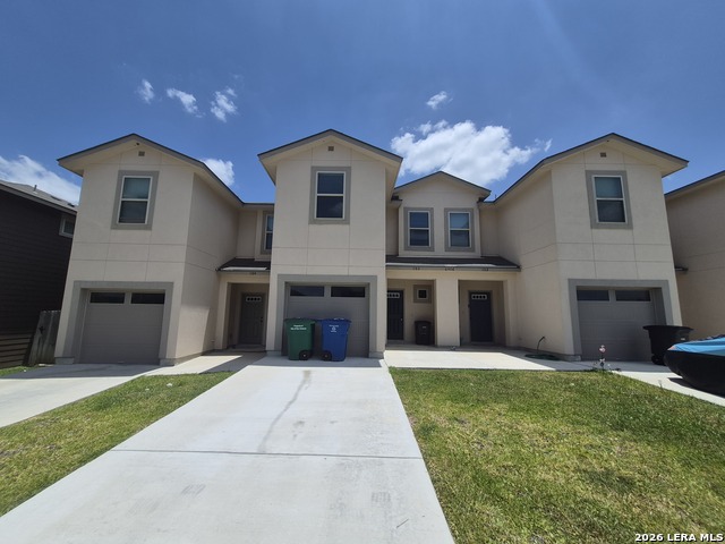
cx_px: 362
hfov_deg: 106.2
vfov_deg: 89.9
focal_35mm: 13
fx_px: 272
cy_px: 272
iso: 40
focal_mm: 1.74
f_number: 2.2
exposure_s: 1/3424
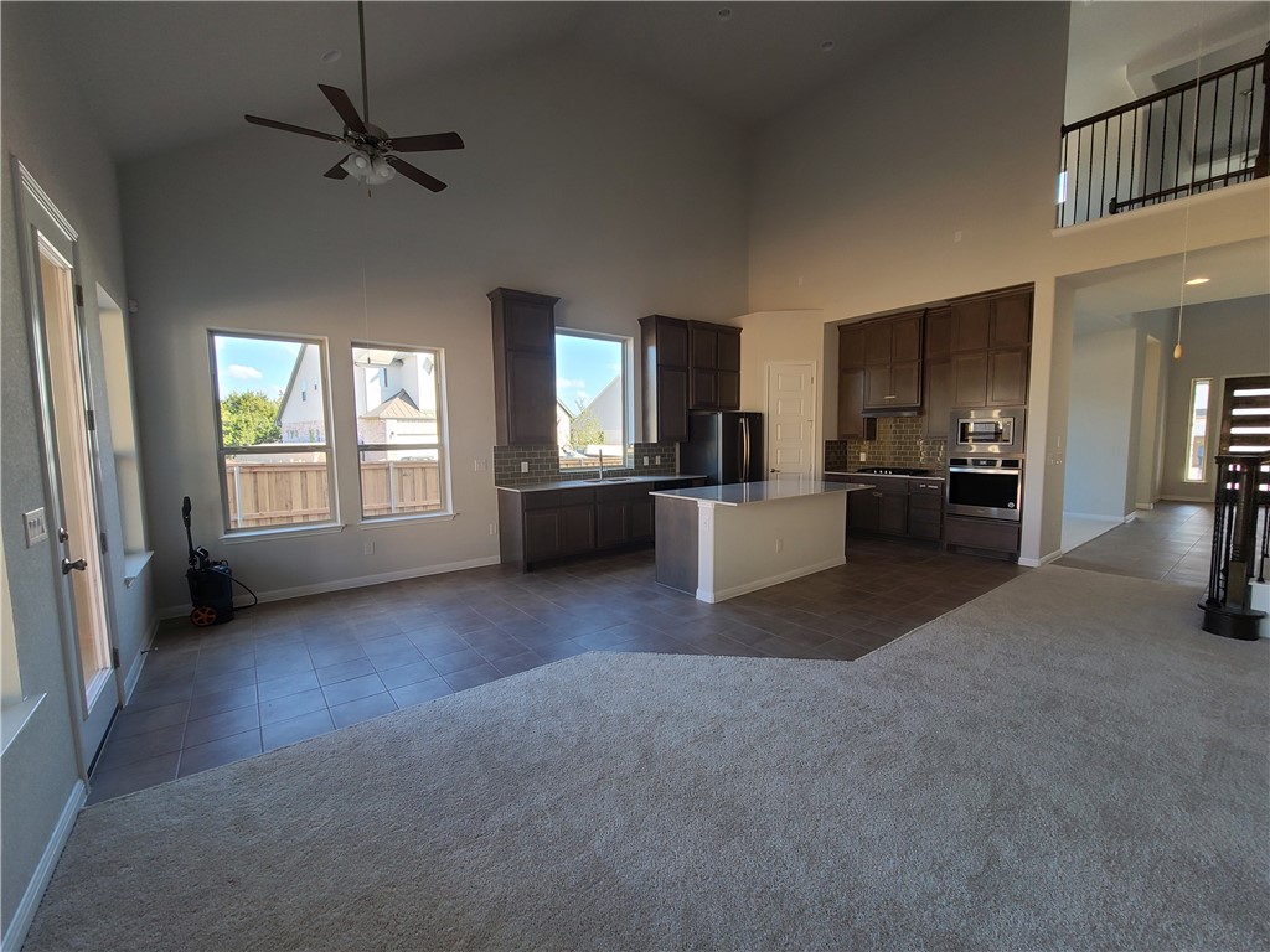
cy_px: 476
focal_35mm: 13
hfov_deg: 106.2
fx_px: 477
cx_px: 635
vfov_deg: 89.9
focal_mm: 2.2
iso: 100
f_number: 2.2
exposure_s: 1/119
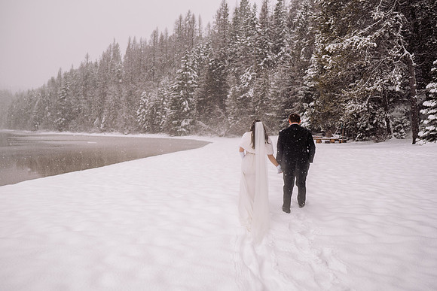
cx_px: 218
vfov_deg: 36.7
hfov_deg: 52.8
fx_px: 440
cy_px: 146
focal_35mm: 36
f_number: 2.5
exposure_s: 1/200
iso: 100
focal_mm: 35
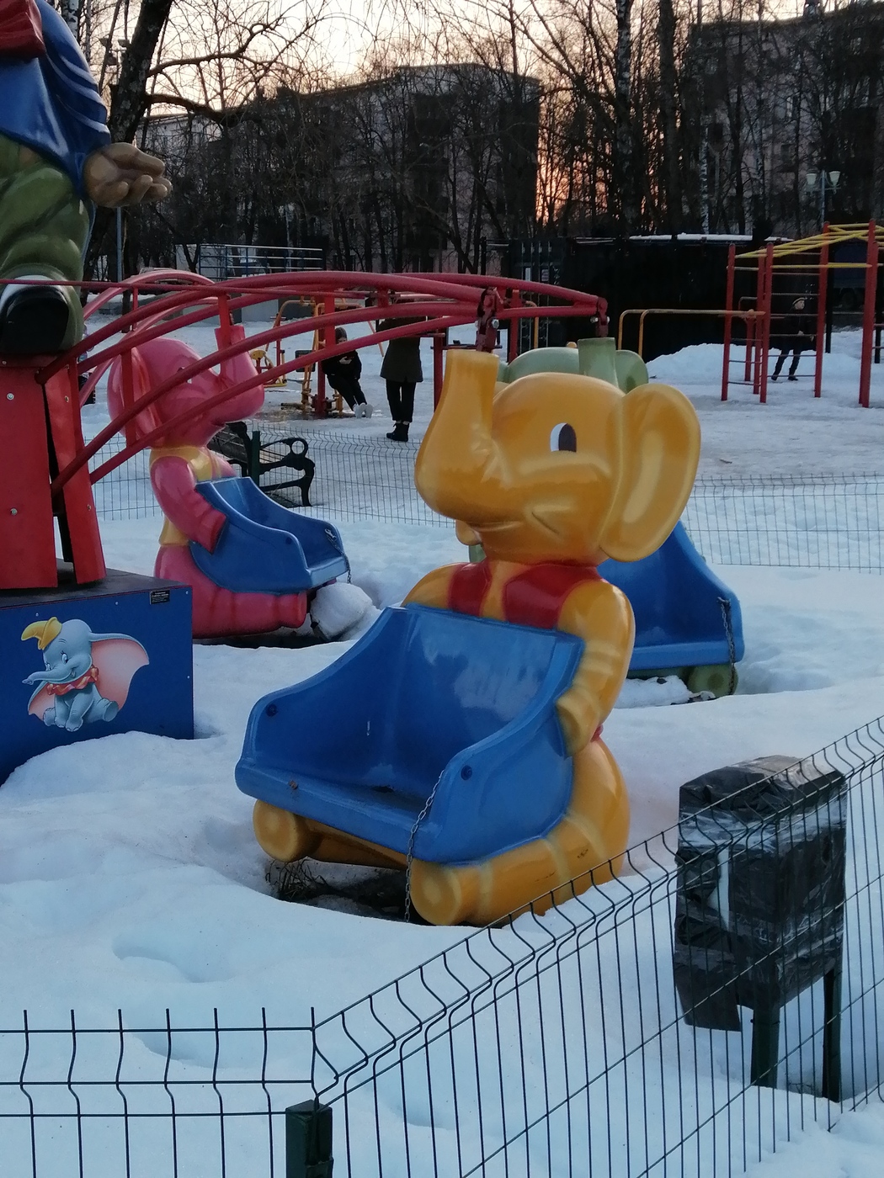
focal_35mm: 50
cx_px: 442
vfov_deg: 38.2
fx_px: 1702
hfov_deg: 29.1
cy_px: 589
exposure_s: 1/60
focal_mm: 3.95
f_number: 1.8
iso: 50
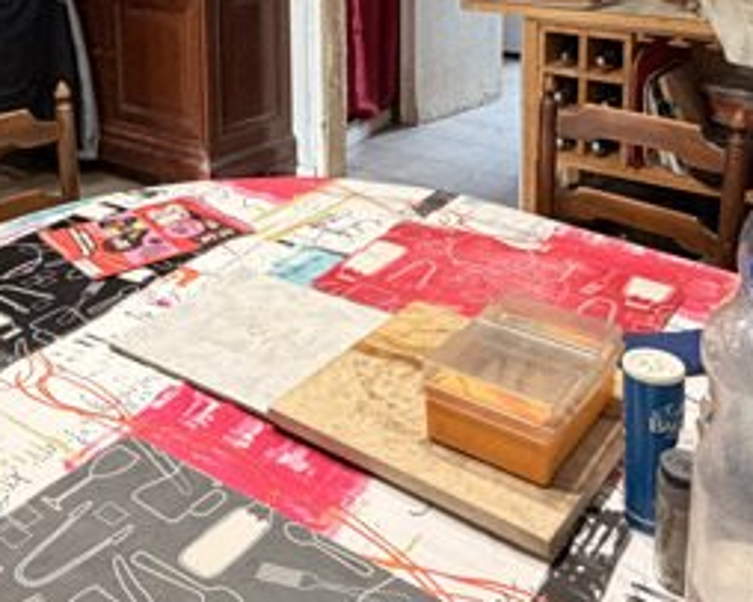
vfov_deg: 31.9
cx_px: 246
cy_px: -15
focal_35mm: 43
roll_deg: +2.1
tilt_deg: -6.1
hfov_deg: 42.3
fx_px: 958
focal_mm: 2.22
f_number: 2.2
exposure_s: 1/50
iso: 320
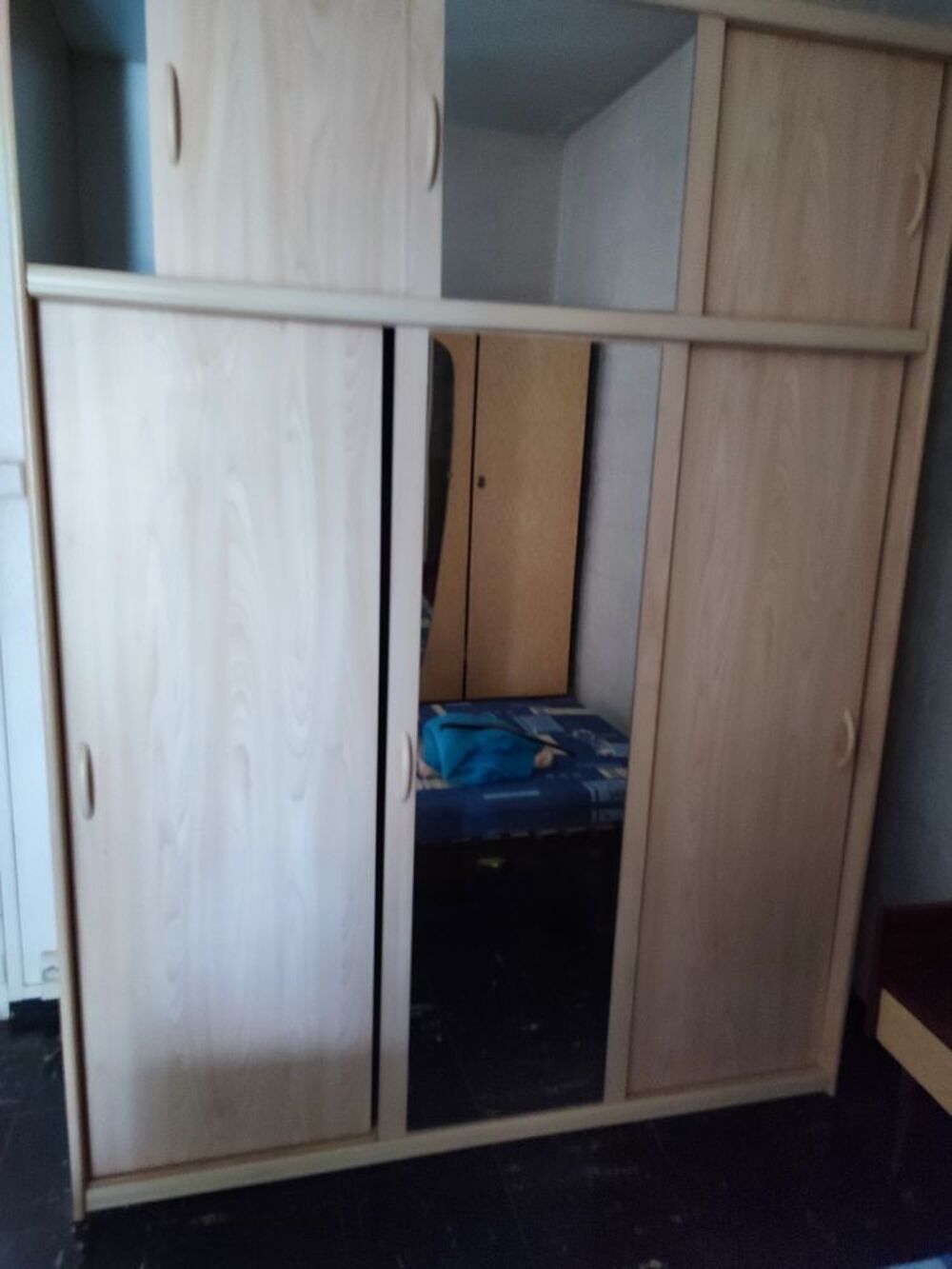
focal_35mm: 25
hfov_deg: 54.9
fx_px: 917
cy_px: 634
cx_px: 476
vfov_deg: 69.4
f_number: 1.9
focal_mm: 6.04
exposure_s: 1/14
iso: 3357
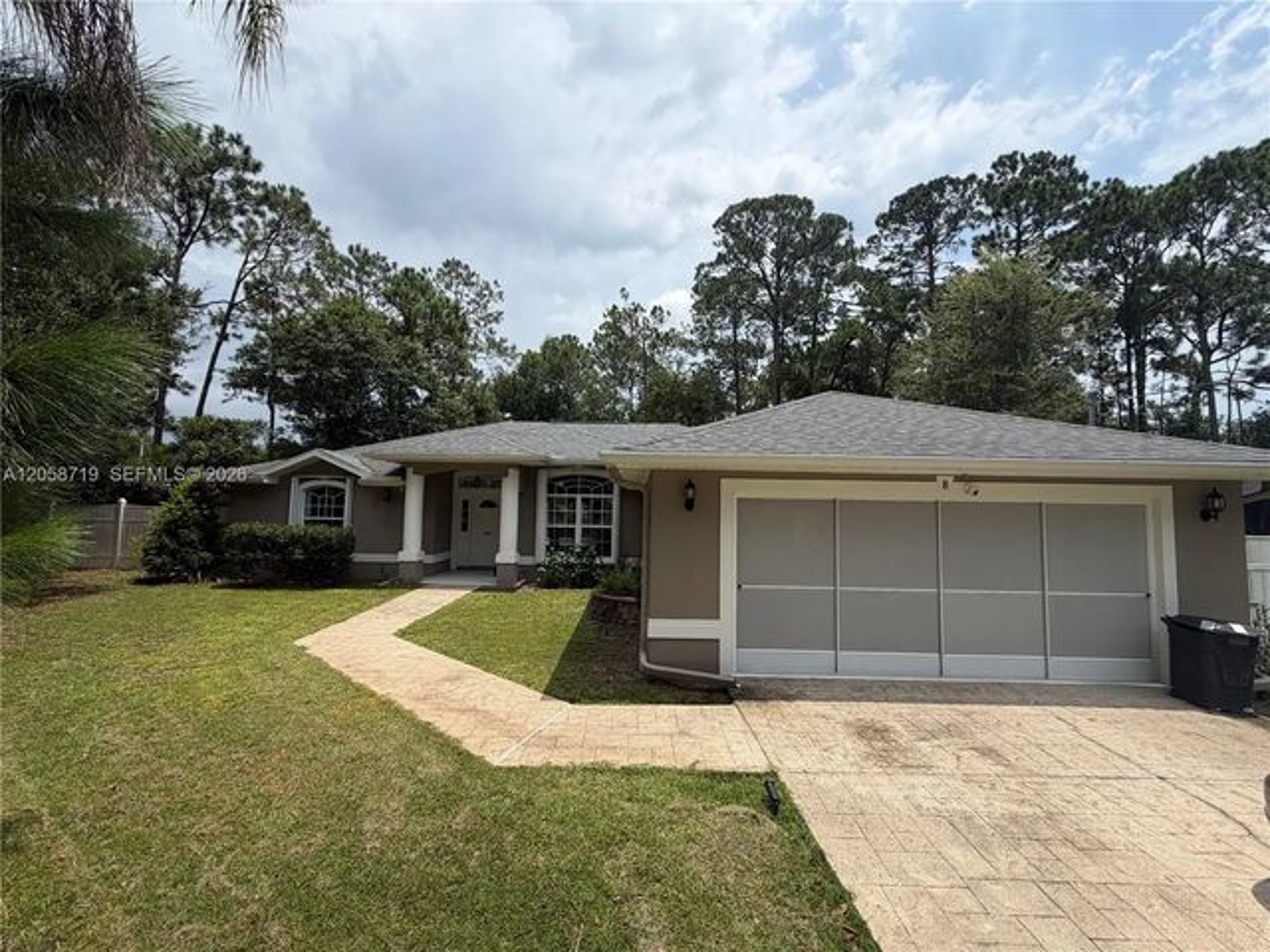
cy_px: 476
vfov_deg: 85.7
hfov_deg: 102.1
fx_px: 514
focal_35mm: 14
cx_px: 635
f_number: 2.2
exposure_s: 1/1339
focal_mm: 2.22
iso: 20
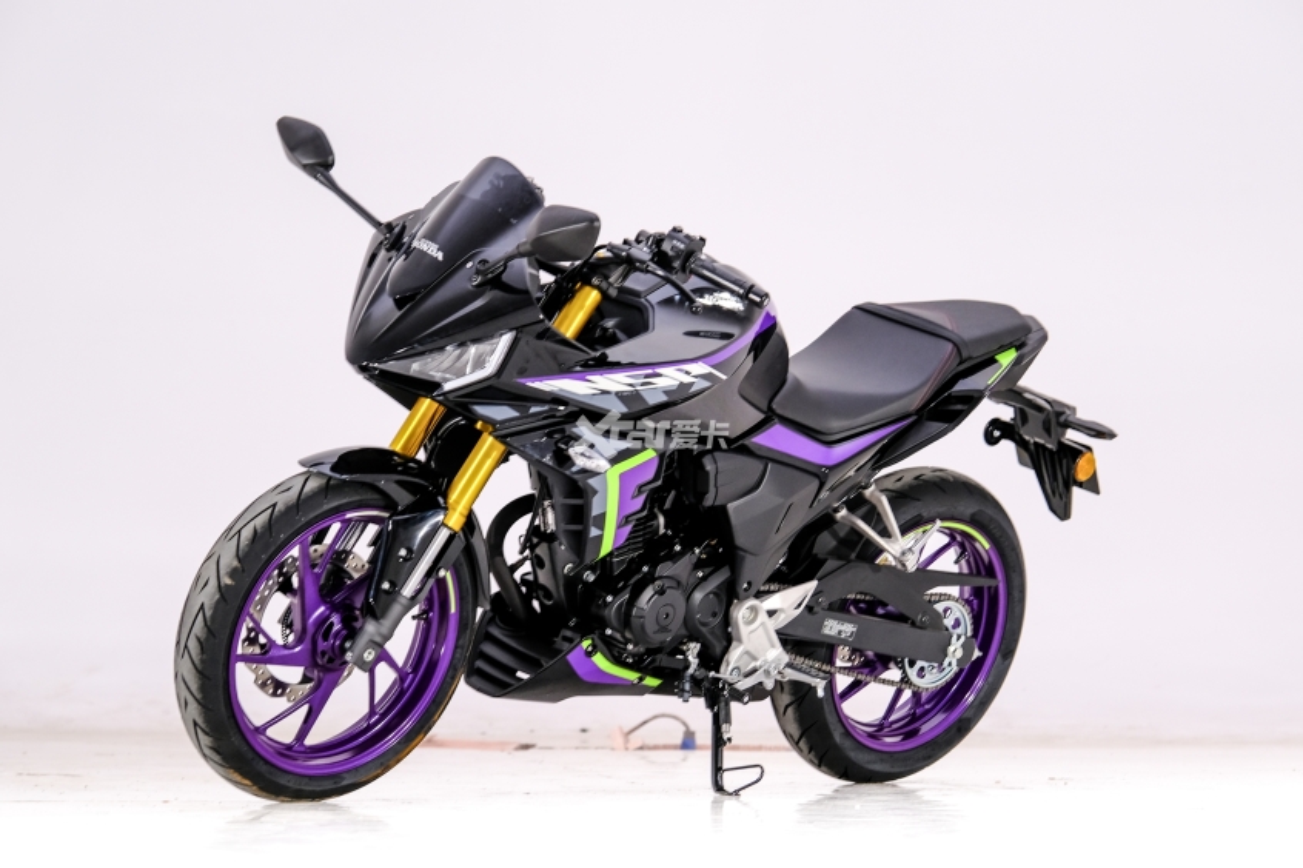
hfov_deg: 24.5
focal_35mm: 83
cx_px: 652
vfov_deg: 16.5
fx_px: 3004
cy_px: 434
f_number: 2.8
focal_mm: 55
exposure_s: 1/125
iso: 320
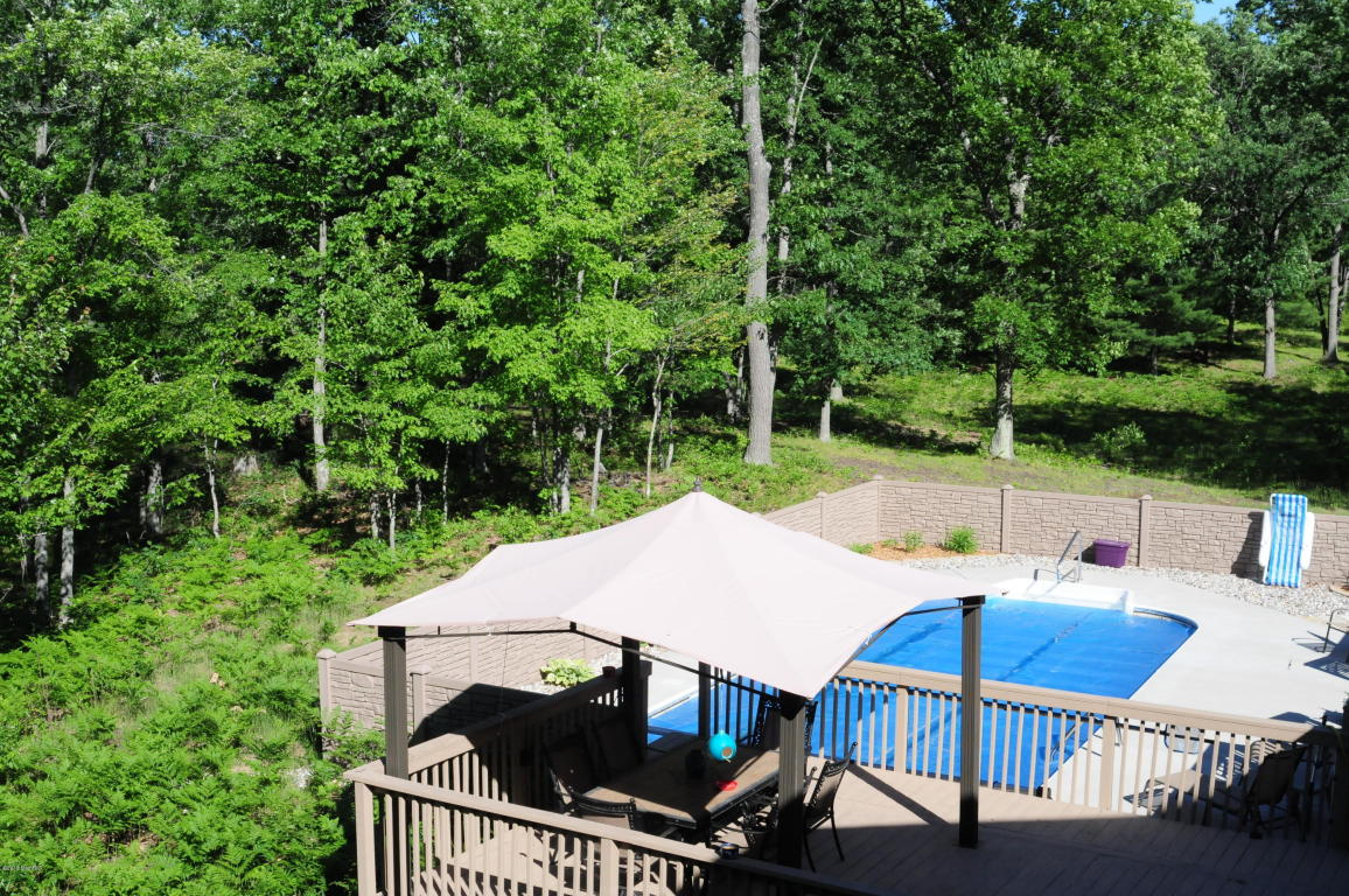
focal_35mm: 42
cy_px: 448
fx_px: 1572
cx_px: 674
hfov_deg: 46.4
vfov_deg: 31.8
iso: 800
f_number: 13
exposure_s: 1/640
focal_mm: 28
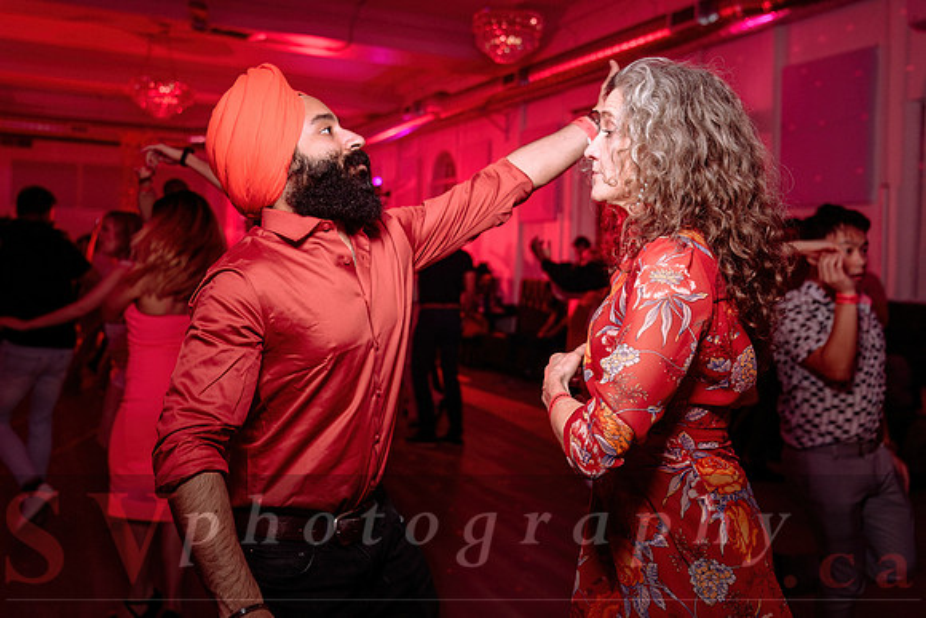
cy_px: 253
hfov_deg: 53.8
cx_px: 434
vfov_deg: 37.3
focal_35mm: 35
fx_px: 912
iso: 800
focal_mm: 30
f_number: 2.8
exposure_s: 1/40
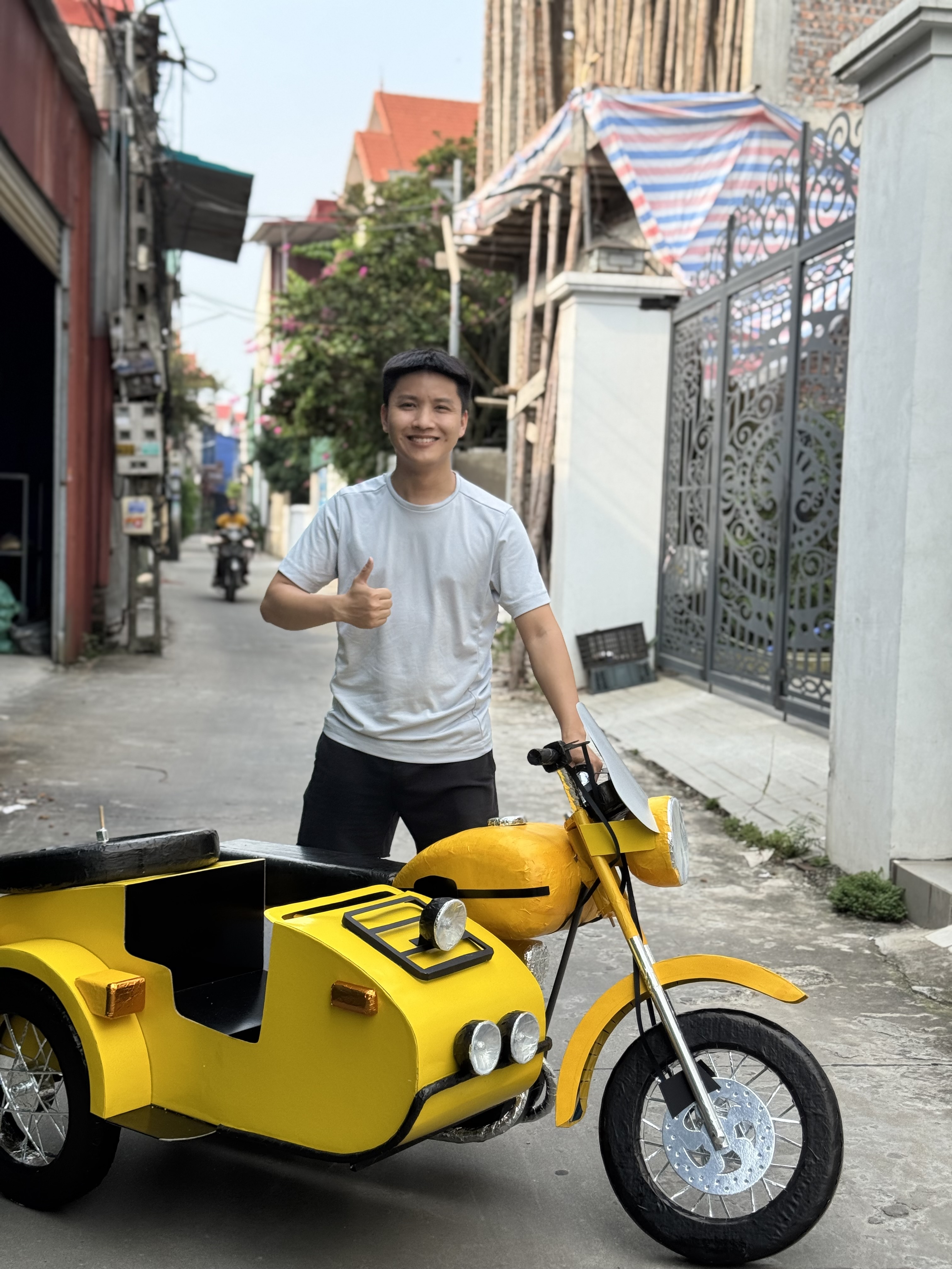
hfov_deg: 30.3
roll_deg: -1.8
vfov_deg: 39.7
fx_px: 1760
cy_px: 634
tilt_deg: -2.7
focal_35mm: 48
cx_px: 476
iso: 64
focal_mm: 6.76
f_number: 1.78
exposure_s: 1/952
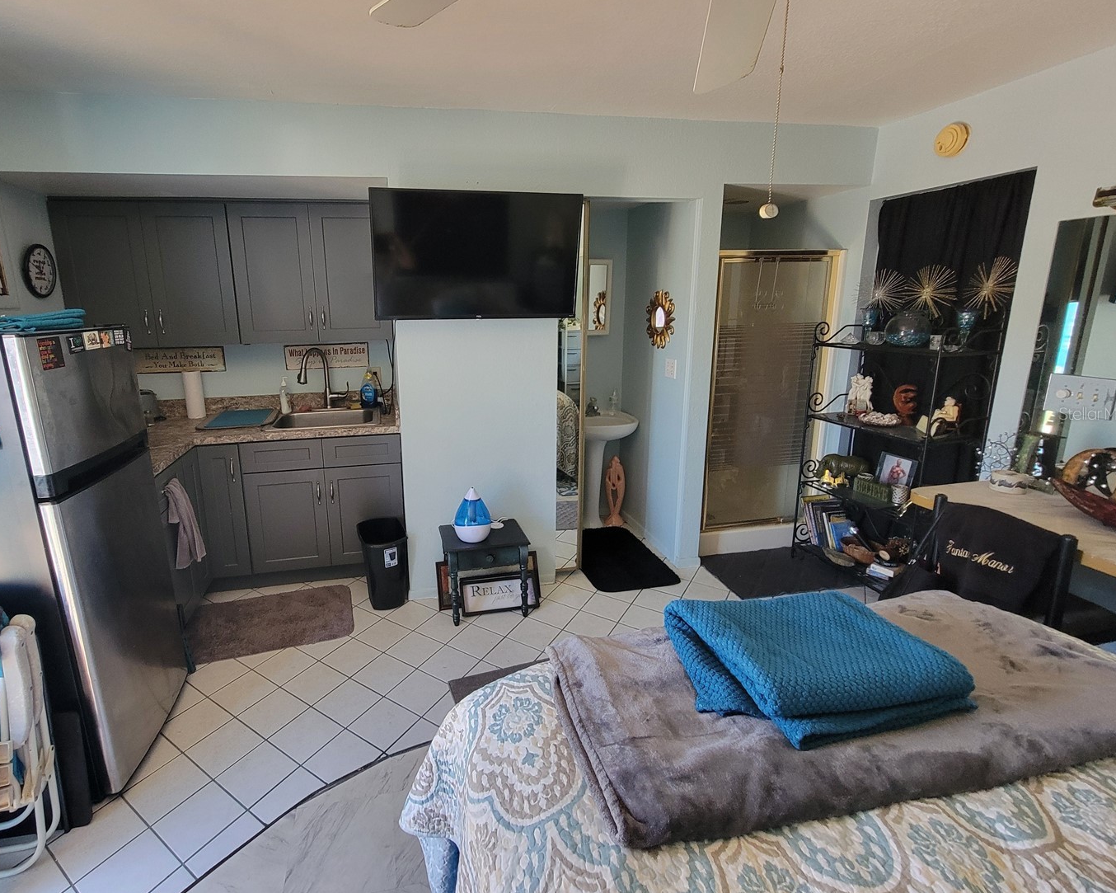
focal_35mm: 15
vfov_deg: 83.9
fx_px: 495
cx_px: 477
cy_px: 413
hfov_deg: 96.1
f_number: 2.2
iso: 400
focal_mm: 2.2
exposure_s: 1/40
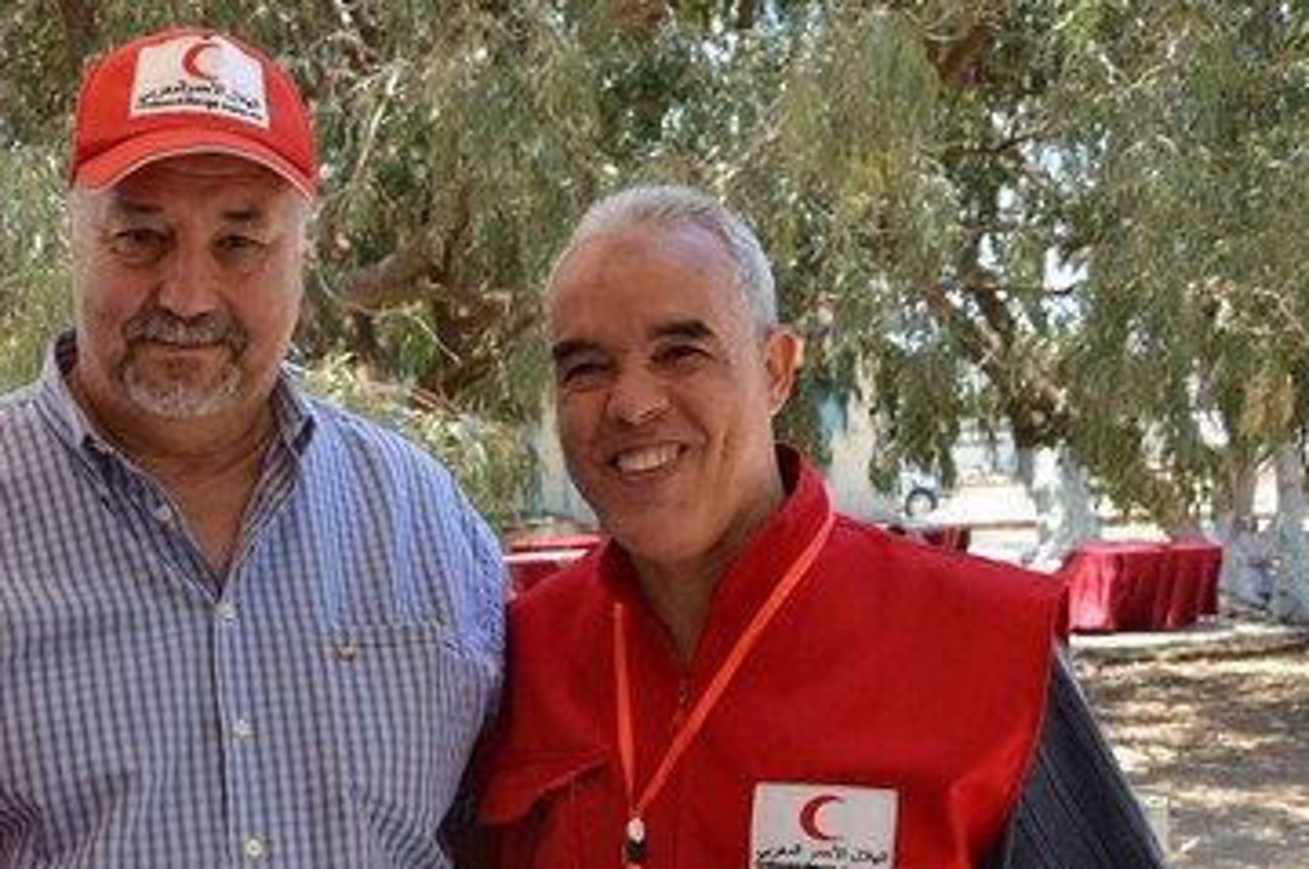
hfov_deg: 30.4
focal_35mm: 64
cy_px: 702
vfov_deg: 20.9
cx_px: 185
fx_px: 2324
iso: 200
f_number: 6.3
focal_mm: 24
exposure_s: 1/160
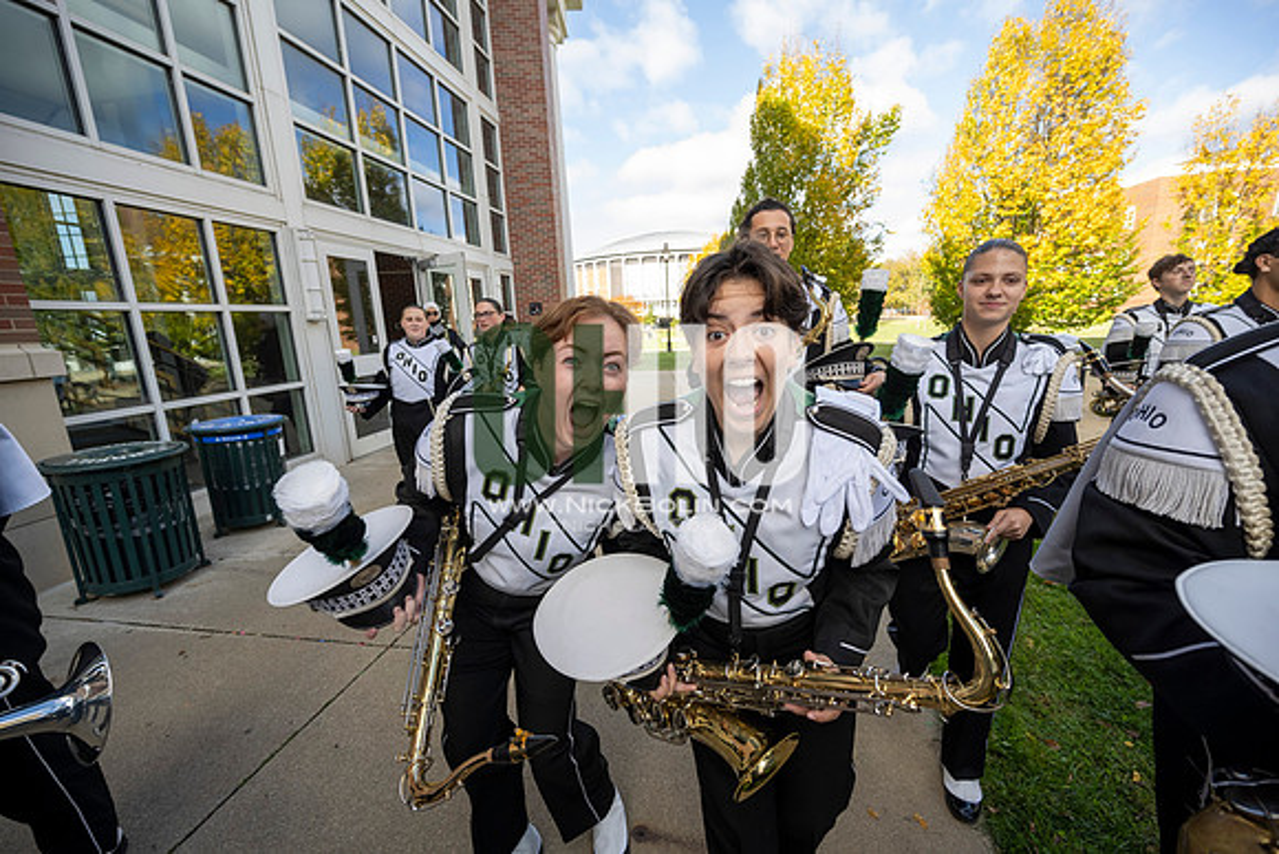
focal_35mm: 14
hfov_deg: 104.2
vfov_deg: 81.2
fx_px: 497
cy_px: 427
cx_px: 640
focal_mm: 14
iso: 320
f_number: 4.5
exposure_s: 1/500
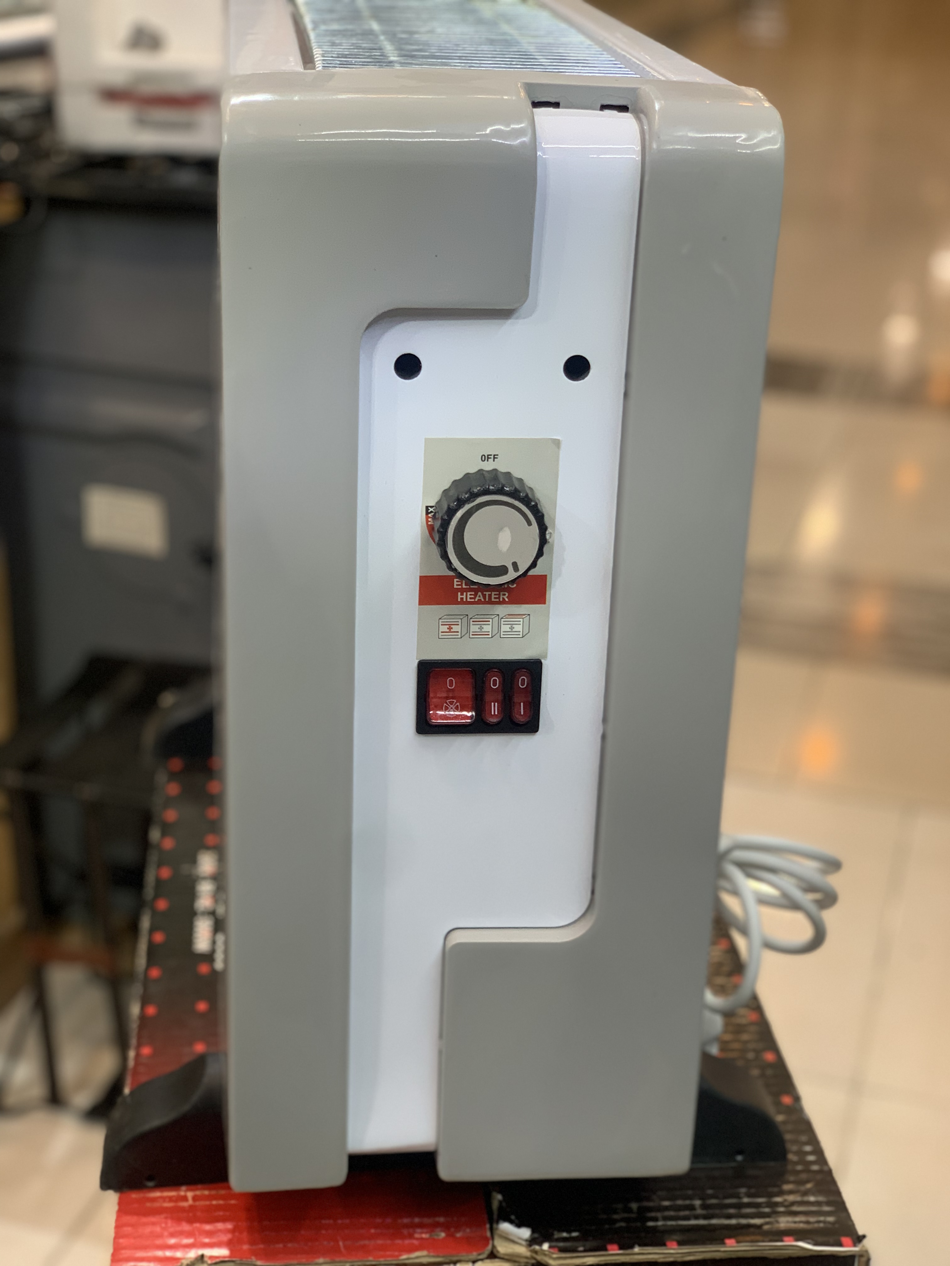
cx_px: 475
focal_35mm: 52
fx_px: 1903
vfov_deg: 36.8
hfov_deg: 28.0
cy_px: 633
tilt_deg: -21.7
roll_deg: -2.5
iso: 80
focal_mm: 6
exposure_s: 1/50
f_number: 2.4
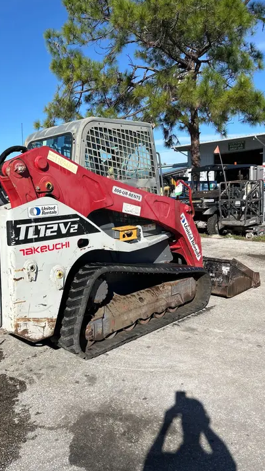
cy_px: 238
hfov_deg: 39.7
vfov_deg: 66.1
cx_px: 87
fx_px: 362
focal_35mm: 29
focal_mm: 5.7
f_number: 1.5
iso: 50
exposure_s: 1/4444
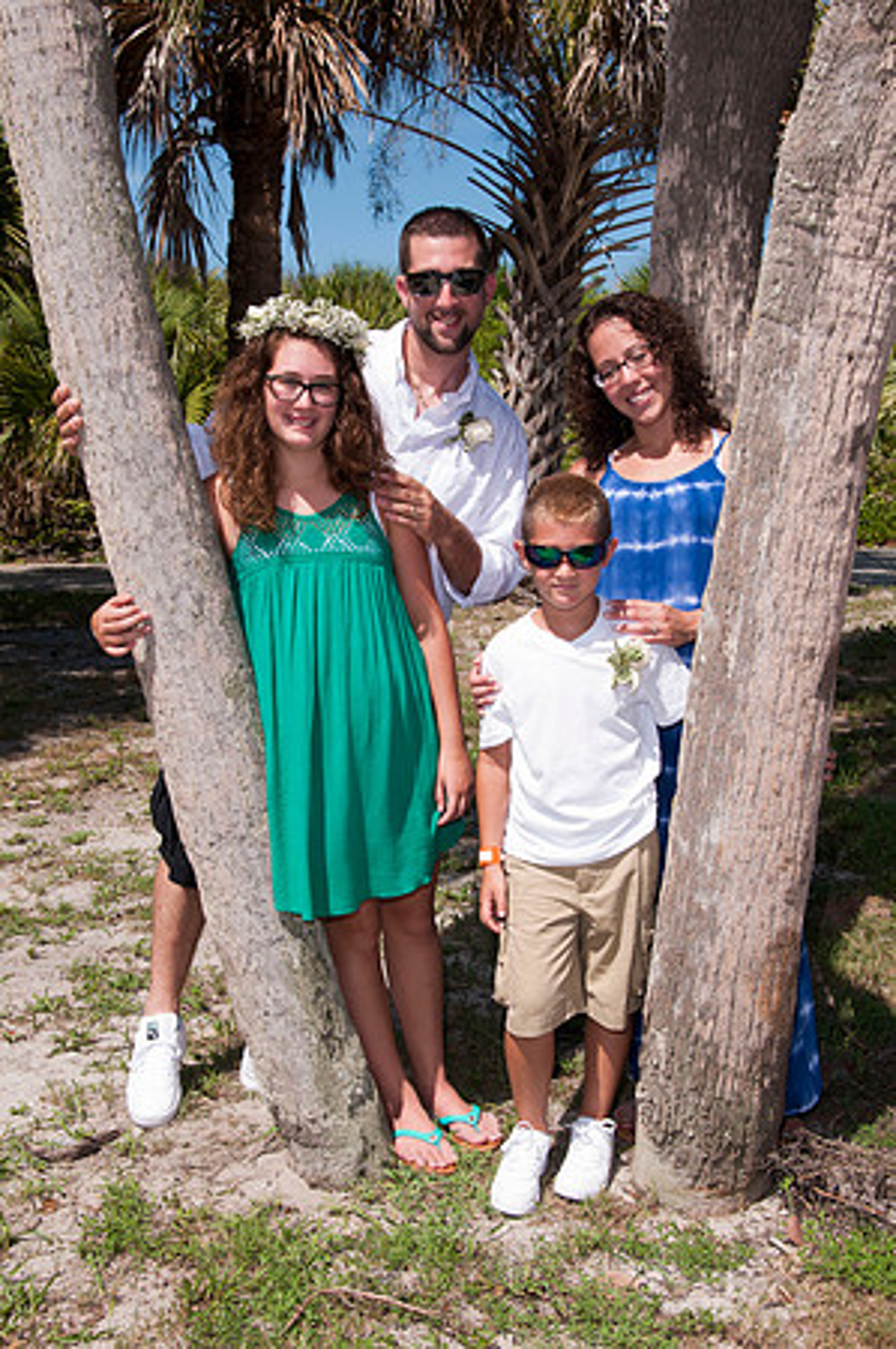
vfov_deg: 43.6
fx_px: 1684
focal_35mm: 45
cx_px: 448
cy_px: 674
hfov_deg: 29.8
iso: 100
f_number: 10
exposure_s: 1/250
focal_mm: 30
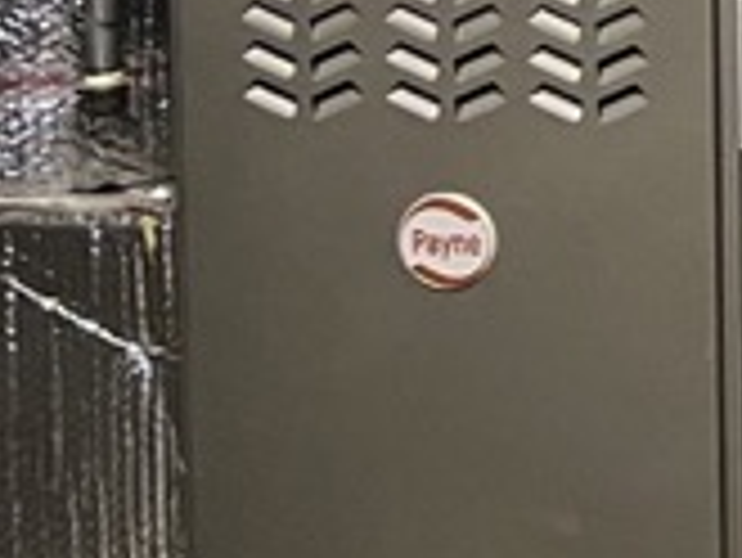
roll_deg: -0.6
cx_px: 2257
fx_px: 4054
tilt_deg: -7.1
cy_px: -567
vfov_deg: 7.5
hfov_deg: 8.6
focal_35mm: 189
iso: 100
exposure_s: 1/67
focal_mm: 5.7
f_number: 1.5
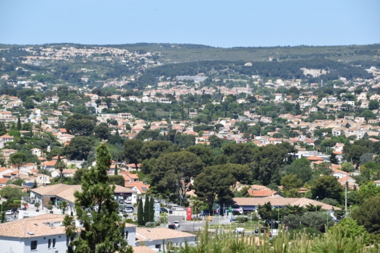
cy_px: 126
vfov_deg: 8.7
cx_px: 190
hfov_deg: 13.0
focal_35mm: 158
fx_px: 1662
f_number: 9
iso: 100
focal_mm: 105
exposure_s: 1/320
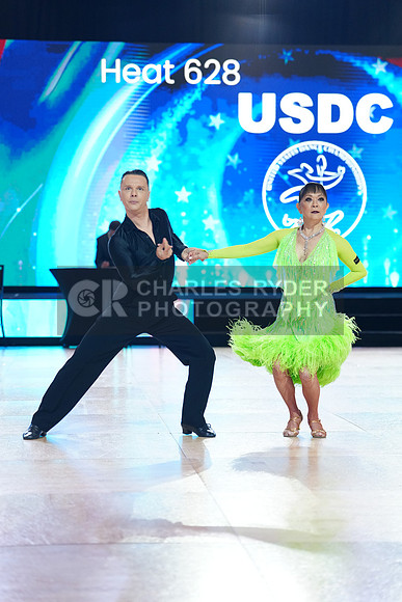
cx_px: 201
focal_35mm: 85
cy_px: 301
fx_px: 1423
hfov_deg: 16.1
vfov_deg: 23.9
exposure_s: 1/400
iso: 2000
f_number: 2.8
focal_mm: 85
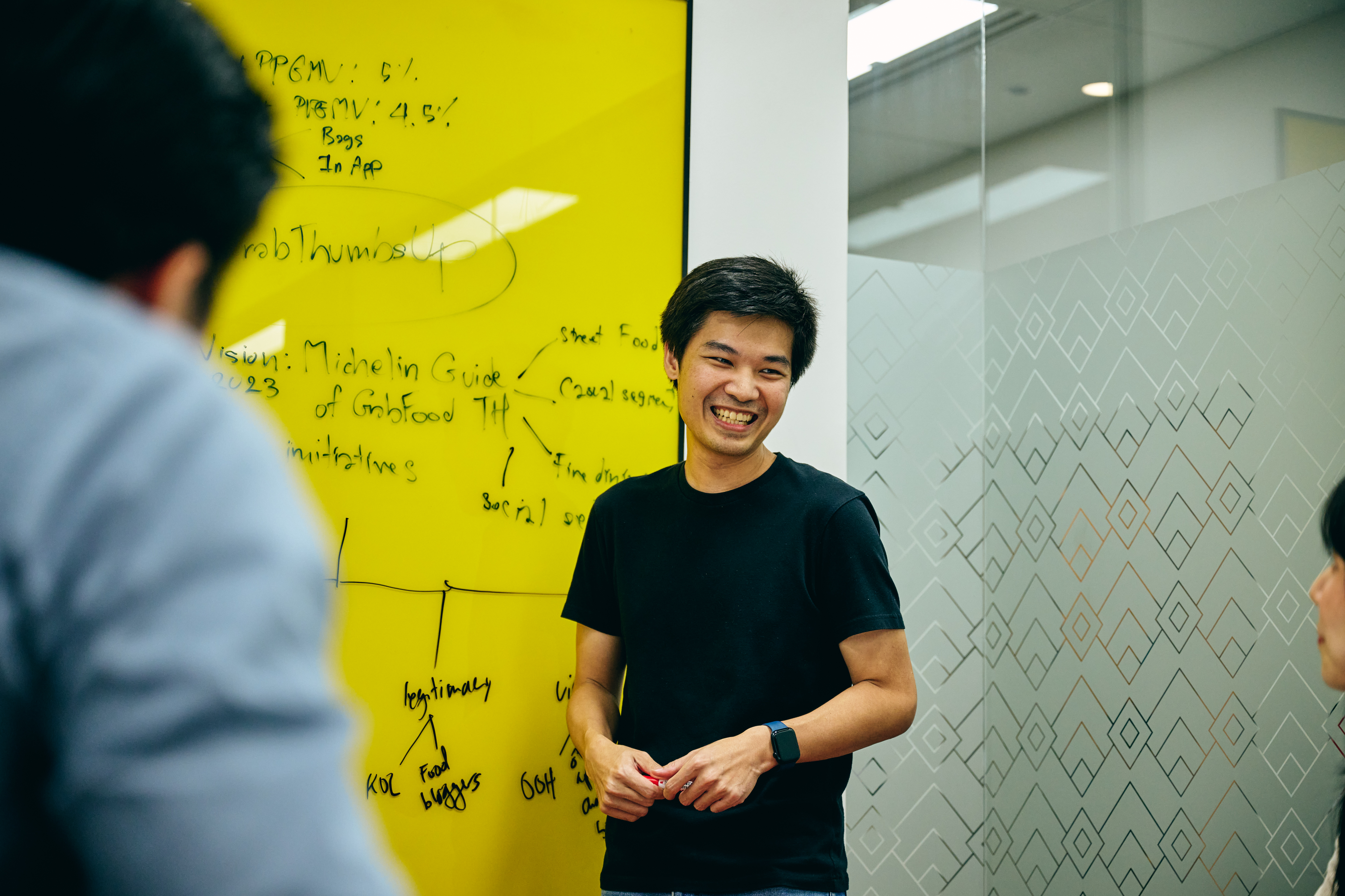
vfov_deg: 20.6
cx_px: 672
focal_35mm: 66
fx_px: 2466
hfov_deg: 30.5
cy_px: 448
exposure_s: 1/320
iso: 1250
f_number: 2.8
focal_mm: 66
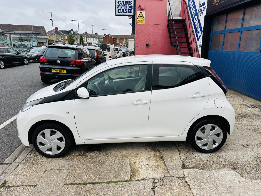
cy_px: 98
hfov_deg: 71.6
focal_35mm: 24
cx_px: 130
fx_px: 181
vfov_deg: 56.8
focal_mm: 6.86
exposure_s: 1/242
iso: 64
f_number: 1.78
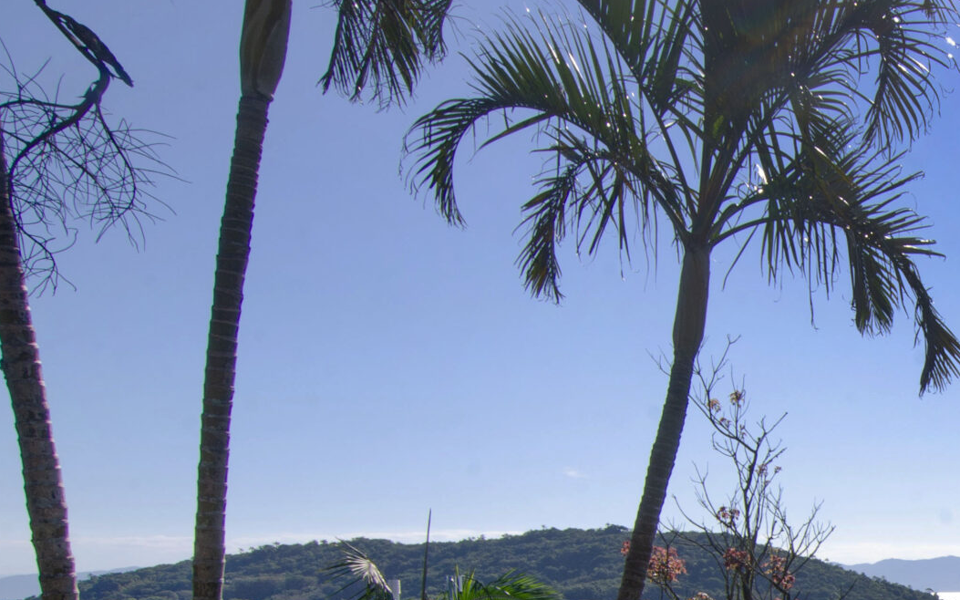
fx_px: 1262
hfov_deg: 34.1
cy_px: 677
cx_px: 1131
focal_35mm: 48
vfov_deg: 24.7
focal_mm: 13
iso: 100
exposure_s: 1/40
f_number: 16
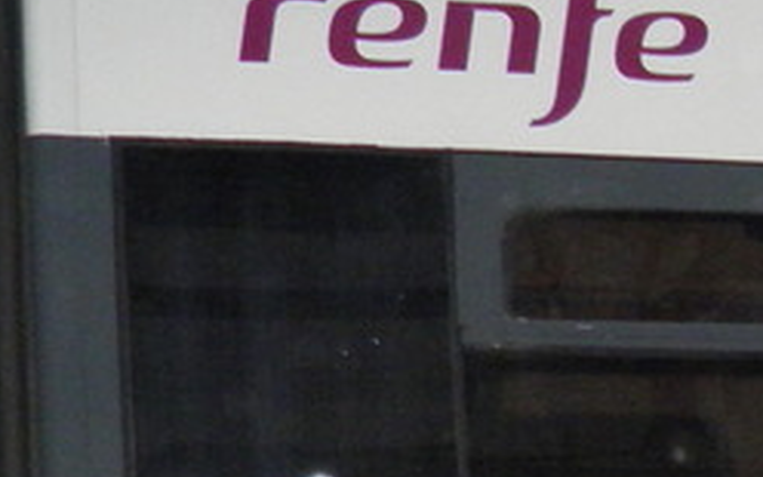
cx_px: 1468
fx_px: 3182
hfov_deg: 12.3
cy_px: 837
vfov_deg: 8.3
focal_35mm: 153
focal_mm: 4.9
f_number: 2.8
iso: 200
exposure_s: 1/30
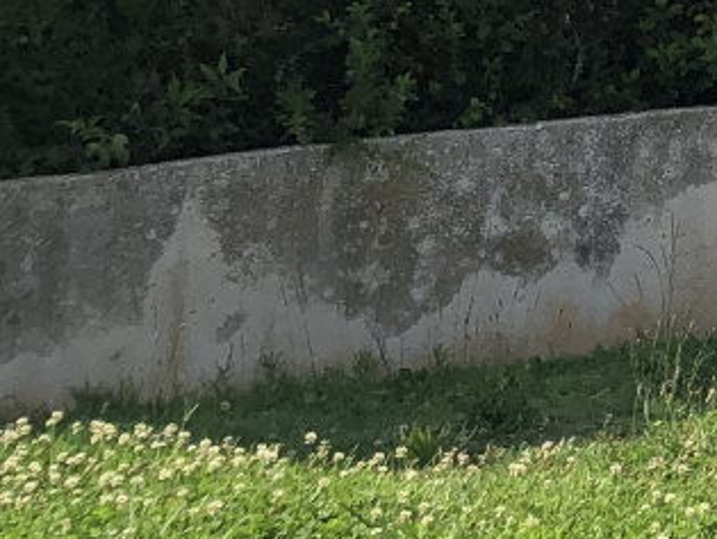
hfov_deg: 11.6
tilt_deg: +9.7
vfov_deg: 9.6
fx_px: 2945
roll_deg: -0.2
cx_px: 1675
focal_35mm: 142
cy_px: -600
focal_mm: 3.99
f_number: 1.8
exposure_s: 1/1548
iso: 20
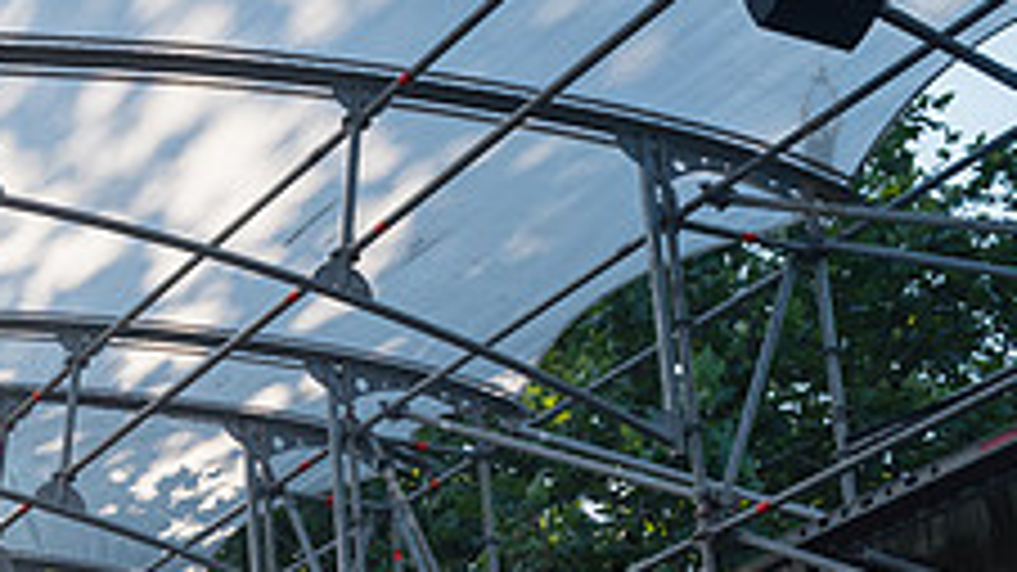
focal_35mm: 94
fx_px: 2534
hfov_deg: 21.7
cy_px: 795
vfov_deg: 12.4
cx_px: -54
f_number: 9
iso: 800
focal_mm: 35
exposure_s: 1/640
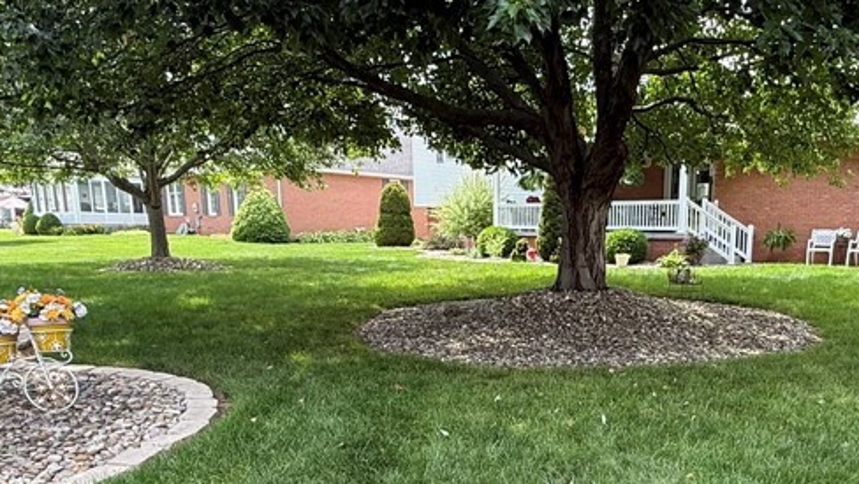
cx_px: 574
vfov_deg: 35.6
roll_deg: -1.7
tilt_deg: -10.4
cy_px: 382
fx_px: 729
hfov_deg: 59.6
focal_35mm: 32
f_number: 2.2
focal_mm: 2.22
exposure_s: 1/188
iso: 64
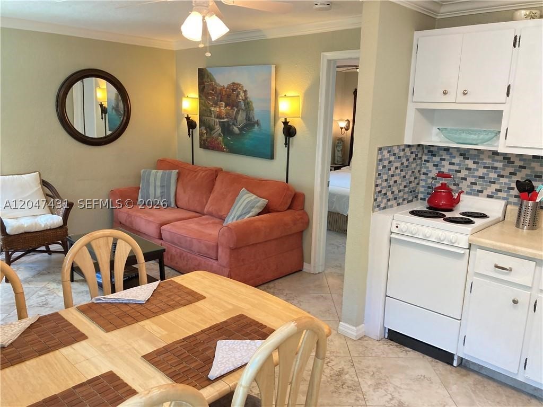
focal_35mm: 28
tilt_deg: -12.8
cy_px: 204
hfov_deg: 63.4
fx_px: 439
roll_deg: -1.5
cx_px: 272
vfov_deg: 49.7
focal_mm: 3.99
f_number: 1.8
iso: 125
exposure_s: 1/60
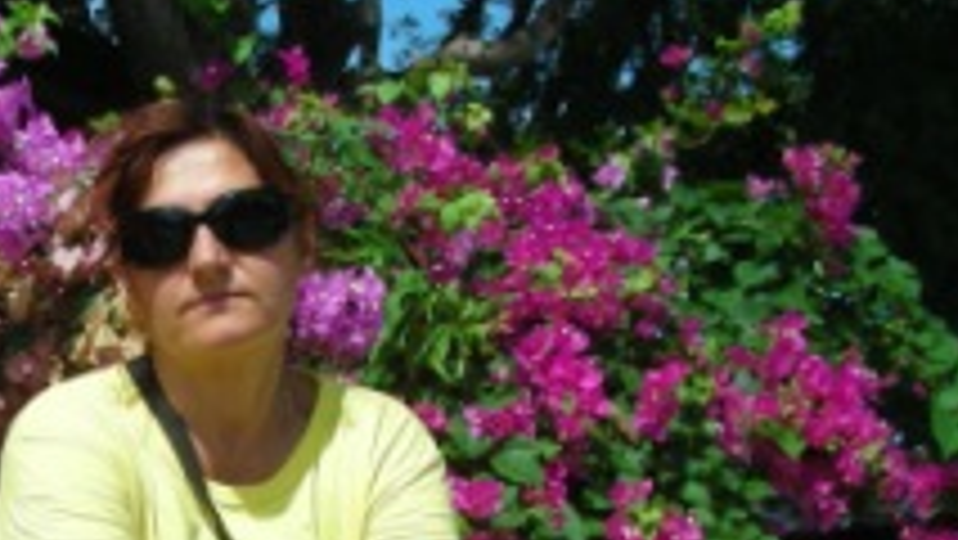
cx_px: 58
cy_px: 608
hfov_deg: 23.7
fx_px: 2211
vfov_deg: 13.6
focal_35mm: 87
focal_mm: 6.3
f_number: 4
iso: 50
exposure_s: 1/588
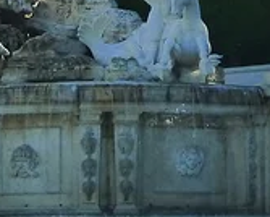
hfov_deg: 7.9
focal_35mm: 243
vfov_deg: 6.3
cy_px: -144
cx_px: 99
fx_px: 1944
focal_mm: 8.5
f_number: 3.8
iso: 200
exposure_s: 1/500
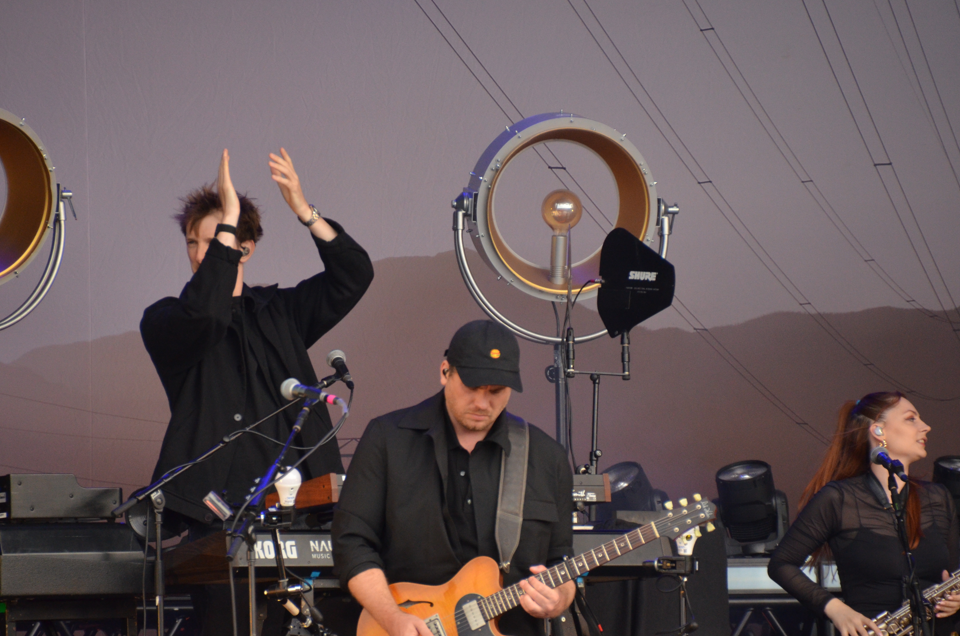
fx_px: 11948
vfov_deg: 3.0
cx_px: 469
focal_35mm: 449
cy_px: 333
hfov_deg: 4.6
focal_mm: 270
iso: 1000
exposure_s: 1/640
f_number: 6.3
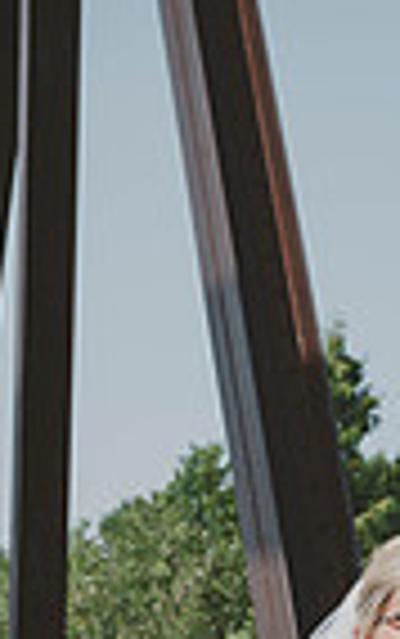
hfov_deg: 10.1
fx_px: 2245
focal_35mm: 129
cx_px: 393
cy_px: 990
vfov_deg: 14.9
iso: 100
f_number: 5.6
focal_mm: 40
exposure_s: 1/250
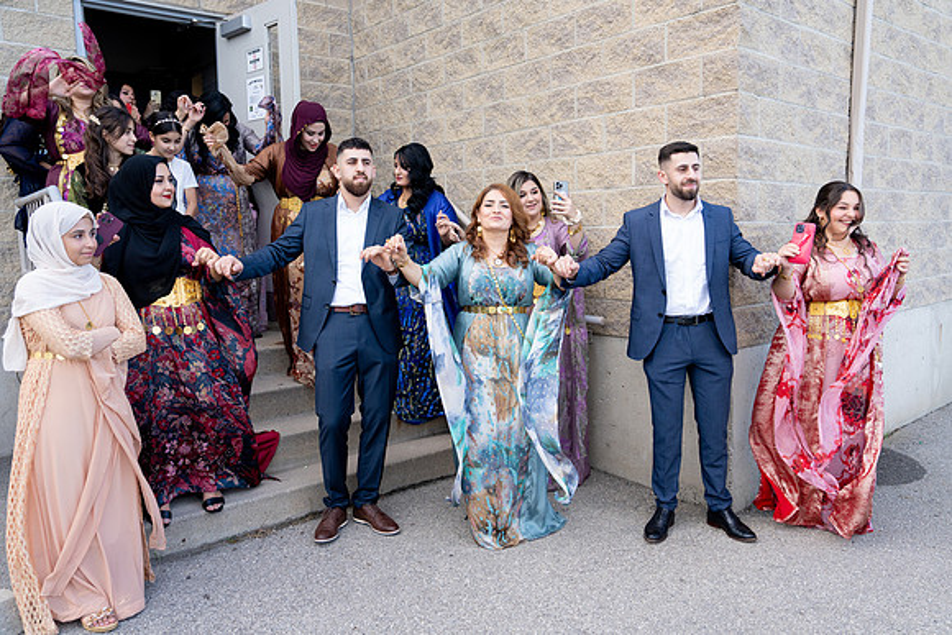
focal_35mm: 26
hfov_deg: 69.4
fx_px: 688
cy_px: 318
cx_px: 476
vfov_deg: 49.6
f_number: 2.8
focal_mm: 26
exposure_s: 1/1250
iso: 800
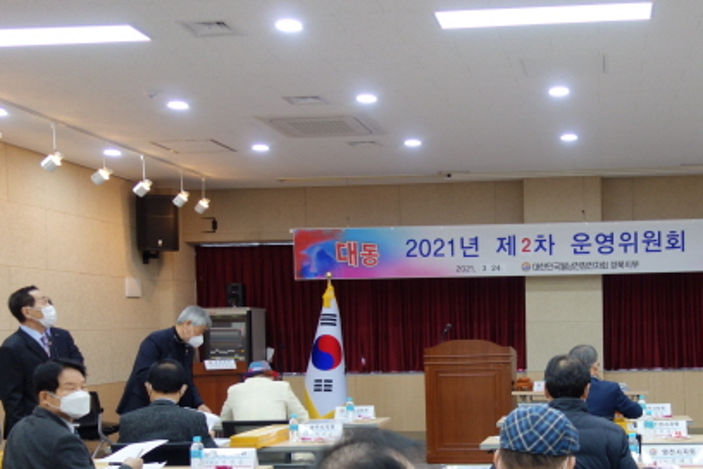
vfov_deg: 27.7
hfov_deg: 40.0
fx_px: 937
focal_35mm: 48
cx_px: 529
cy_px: 353
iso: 125
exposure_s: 1/80
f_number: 1.8
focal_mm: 10.4
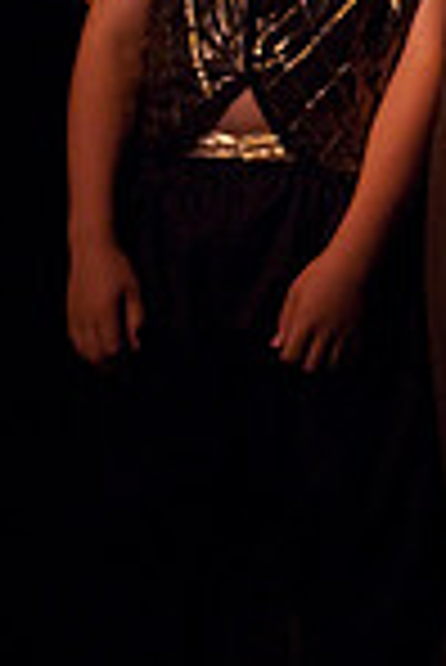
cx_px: 674
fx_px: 6767
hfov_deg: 3.8
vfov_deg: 5.6
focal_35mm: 365
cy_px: -207
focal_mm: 80
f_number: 2.8
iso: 1000
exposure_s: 1/40
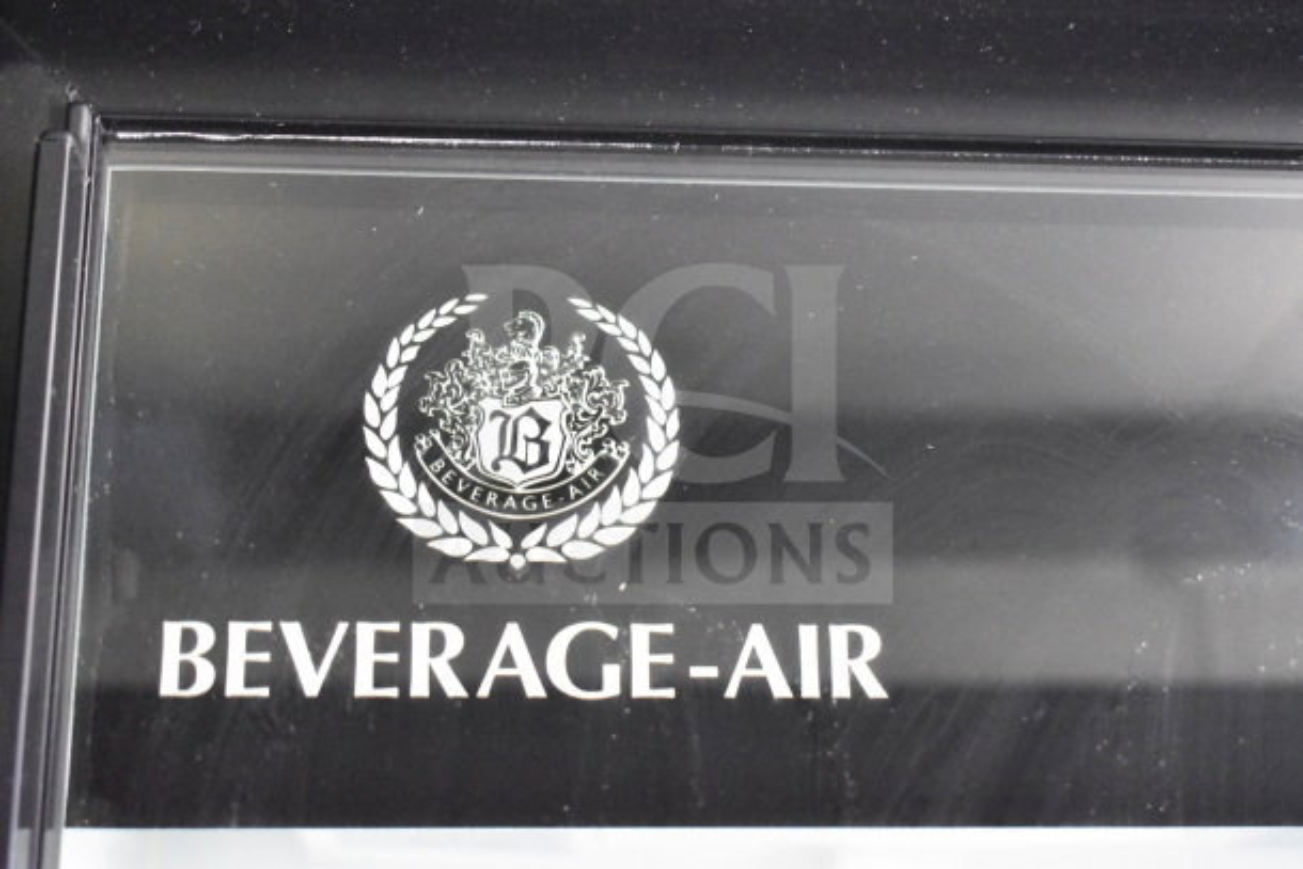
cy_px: 434
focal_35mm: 60
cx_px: 652
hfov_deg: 33.4
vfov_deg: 22.6
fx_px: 2172
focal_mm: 40
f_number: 5
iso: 12800
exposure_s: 1/60
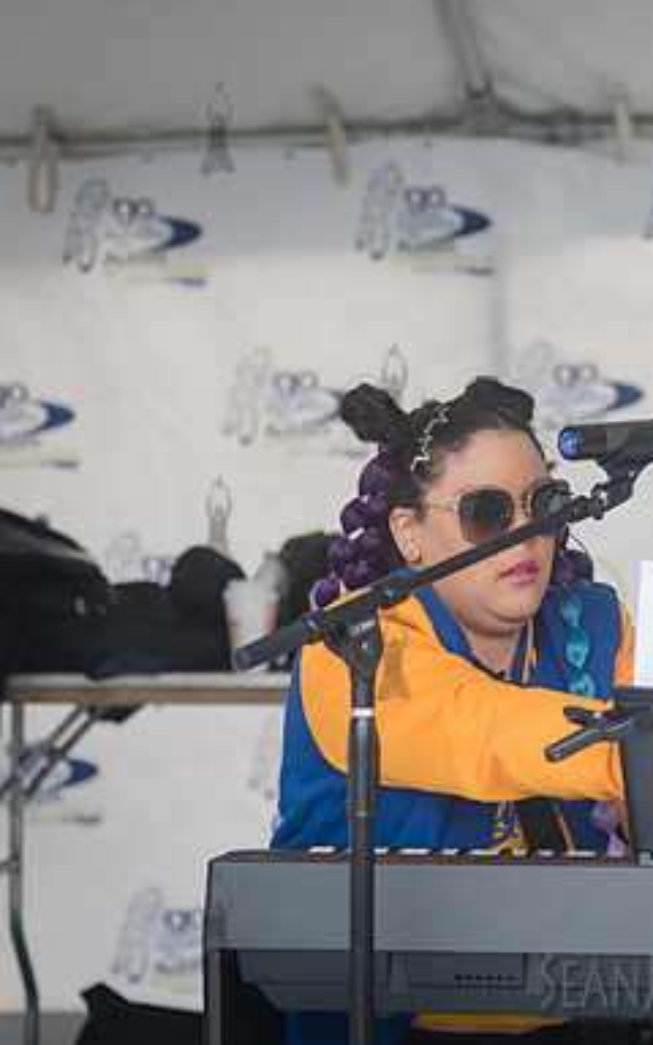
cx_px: 729
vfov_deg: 13.8
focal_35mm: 152
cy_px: 511
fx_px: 4328
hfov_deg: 8.6
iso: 400
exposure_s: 1/320
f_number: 3.5
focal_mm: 80
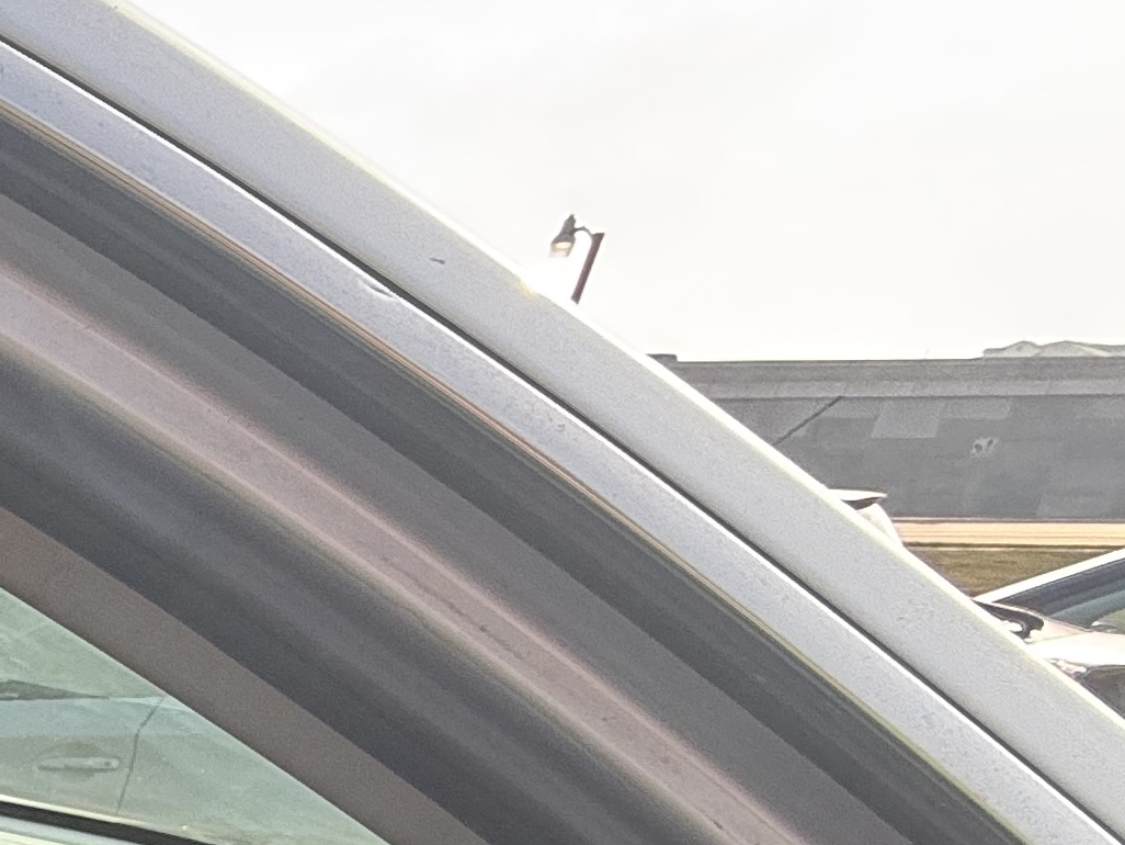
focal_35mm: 55
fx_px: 1788
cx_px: -855
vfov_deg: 22.4
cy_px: 1231
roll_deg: +0.2
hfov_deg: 22.4
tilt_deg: -22.2
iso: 50
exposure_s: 1/201
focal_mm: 2.22
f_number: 2.2
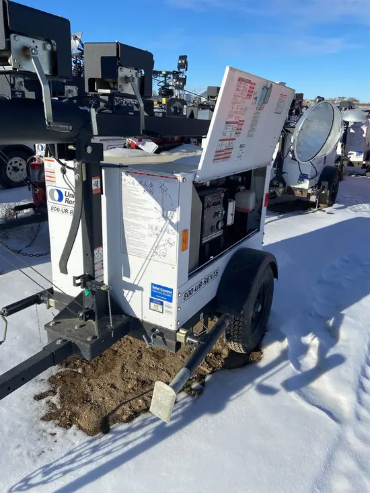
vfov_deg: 67.3
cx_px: 185
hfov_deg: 53.1
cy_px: 246
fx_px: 370
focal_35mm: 26
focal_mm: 4.25
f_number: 1.8
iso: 32
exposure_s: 1/4608
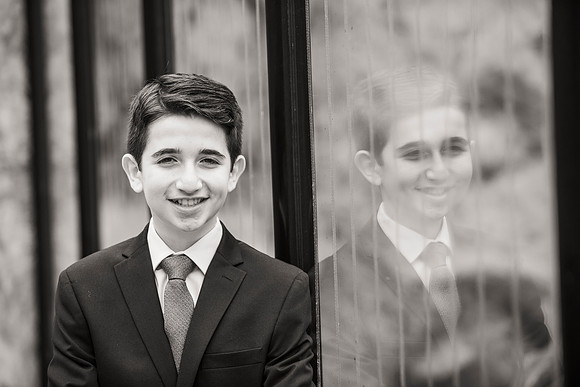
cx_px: 290
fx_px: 2095
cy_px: 194
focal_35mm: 130
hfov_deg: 15.8
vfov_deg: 10.6
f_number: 3.5
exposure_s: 1/800
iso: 400
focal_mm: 130
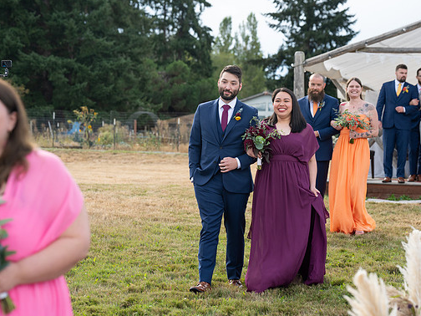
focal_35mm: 94
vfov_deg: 15.7
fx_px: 1143
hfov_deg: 20.9
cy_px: 157
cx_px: 223
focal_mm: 85
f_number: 4.5
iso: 400
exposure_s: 1/800
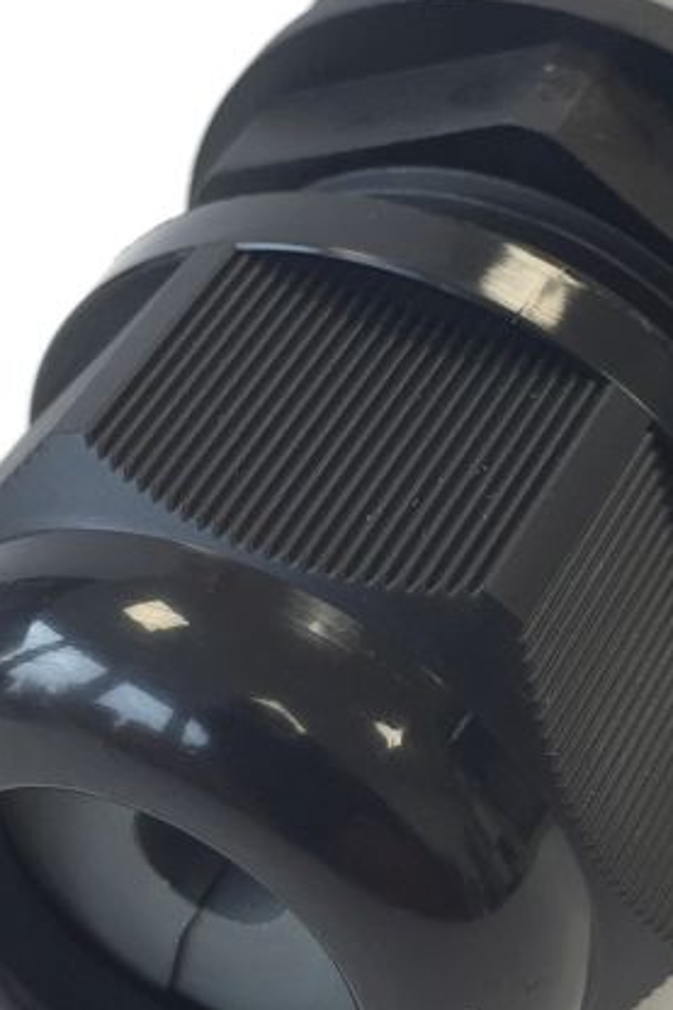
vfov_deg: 20.6
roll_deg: -5.1
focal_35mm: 99
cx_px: 386
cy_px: 463
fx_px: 2778
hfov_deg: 13.8
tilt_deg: -38.9
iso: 40
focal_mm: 4.15
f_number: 2.2
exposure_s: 1/33
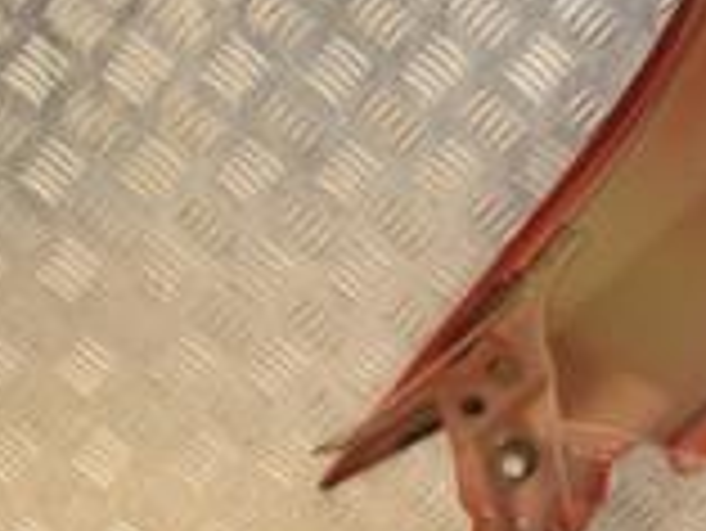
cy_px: 158
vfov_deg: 14.9
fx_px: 2021
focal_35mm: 99
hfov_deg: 17.1
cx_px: 1169
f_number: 5.6
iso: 800
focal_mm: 18
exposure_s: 1/200
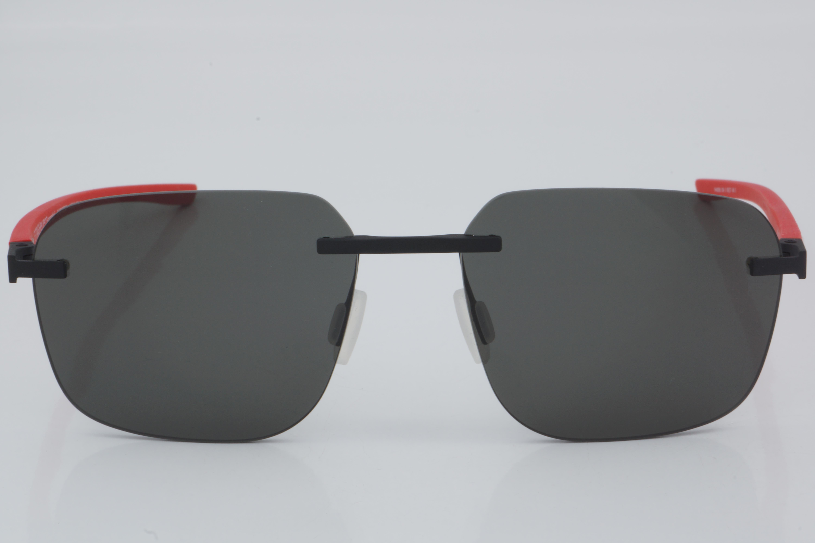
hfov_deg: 24.6
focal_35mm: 82
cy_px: 272
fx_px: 1868
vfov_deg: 16.6
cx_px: 408
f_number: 32
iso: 100
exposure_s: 1/4
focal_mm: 55
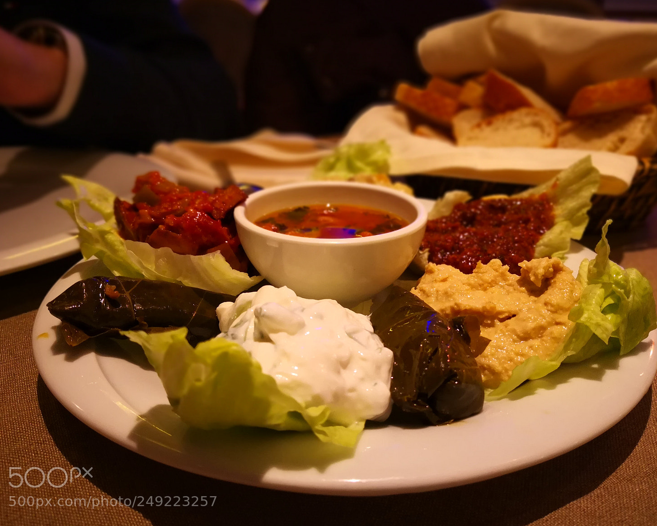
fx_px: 564
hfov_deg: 60.4
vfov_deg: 50.0
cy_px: 265
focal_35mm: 29
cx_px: 342
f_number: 4
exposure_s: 1/33.3
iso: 250
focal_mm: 3.95
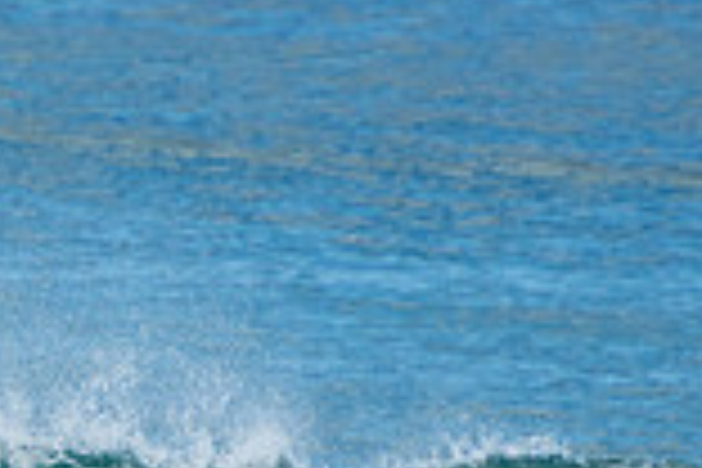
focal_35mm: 2229
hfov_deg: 0.9
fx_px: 43462
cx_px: -212
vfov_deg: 0.6
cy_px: 587
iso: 280
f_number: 5.6
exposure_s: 1/1250
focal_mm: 400
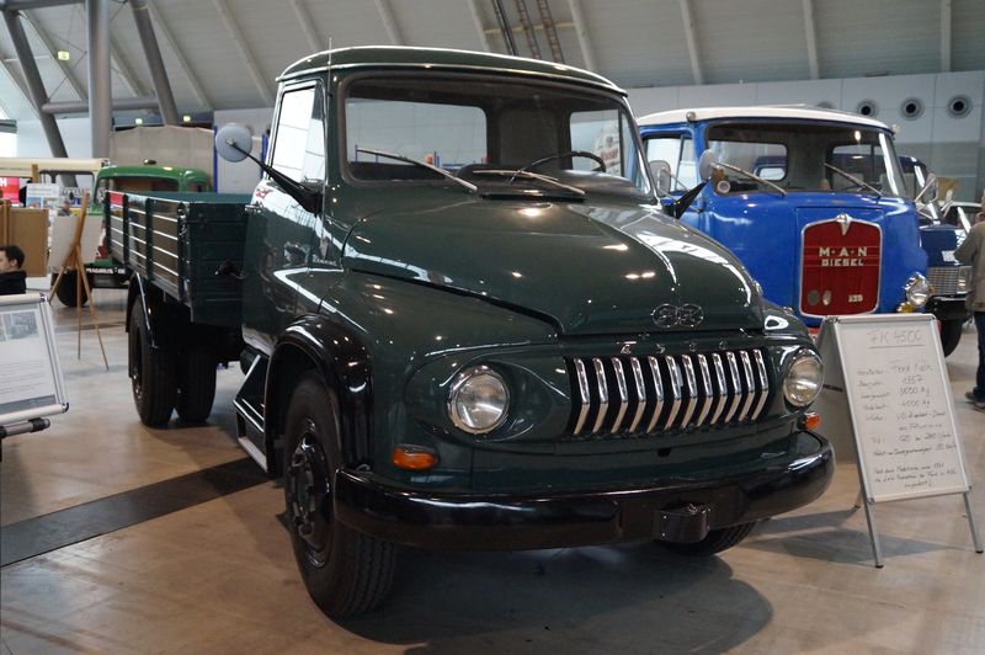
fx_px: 984
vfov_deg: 36.8
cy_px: 328
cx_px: 492
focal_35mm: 36
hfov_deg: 53.2
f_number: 4
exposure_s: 1/160
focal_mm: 24
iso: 3200
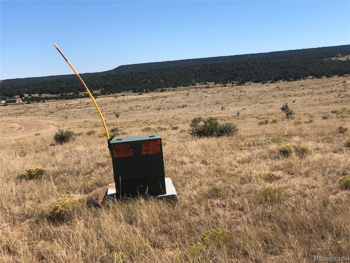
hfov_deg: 33.8
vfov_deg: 25.7
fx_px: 576
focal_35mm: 57
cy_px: 132
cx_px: 175
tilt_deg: -6.3
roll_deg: +2.1
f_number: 2.8
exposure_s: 1/906
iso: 20
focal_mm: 6.6
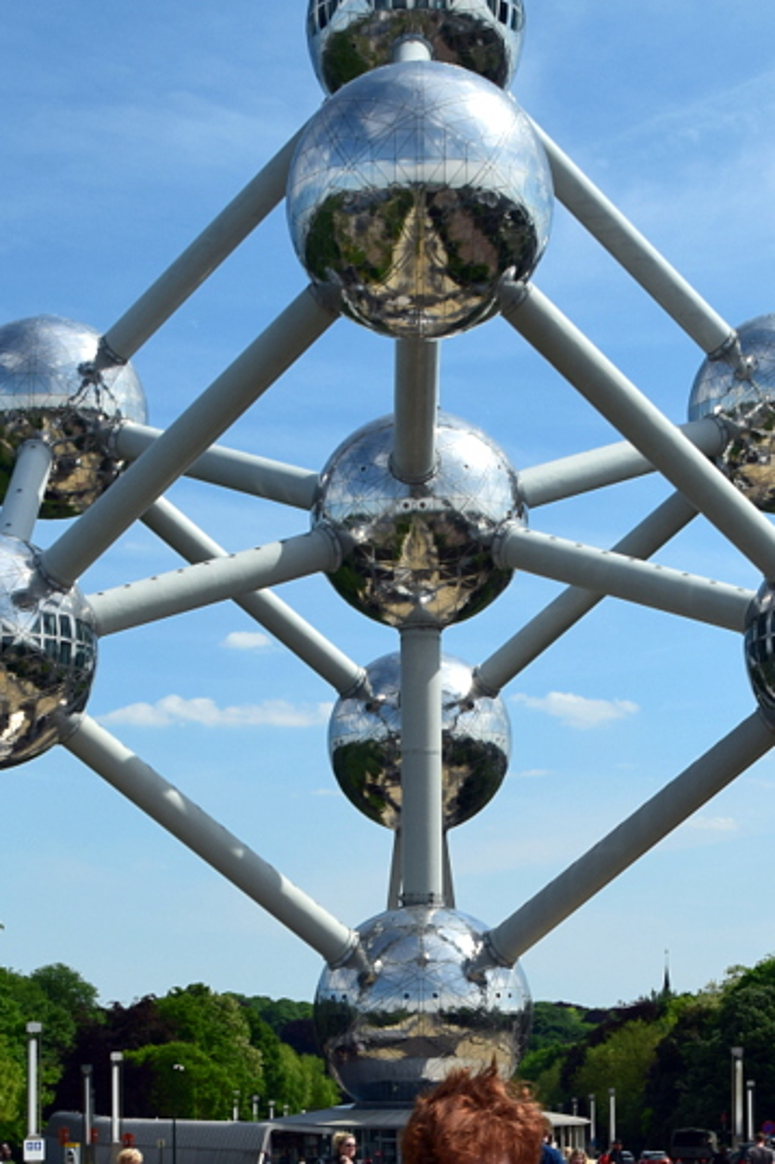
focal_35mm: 56
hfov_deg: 24.3
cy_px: 695
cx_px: 424
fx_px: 1802
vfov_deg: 35.7
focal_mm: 25
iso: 125
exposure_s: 1/160
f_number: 9
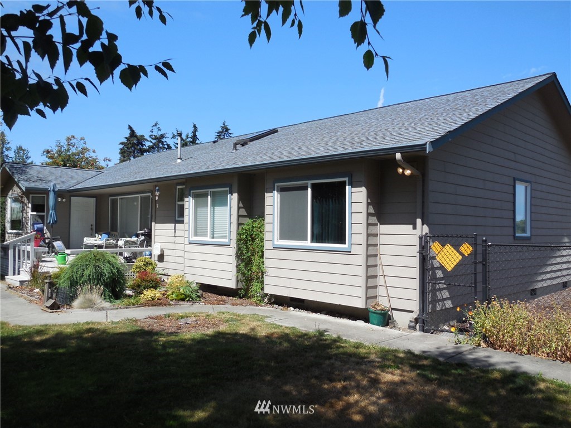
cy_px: 214
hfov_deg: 60.0
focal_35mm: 30
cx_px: 286
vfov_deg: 46.8
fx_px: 495
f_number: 3.2
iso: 125
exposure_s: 1/1250
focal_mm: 5.3
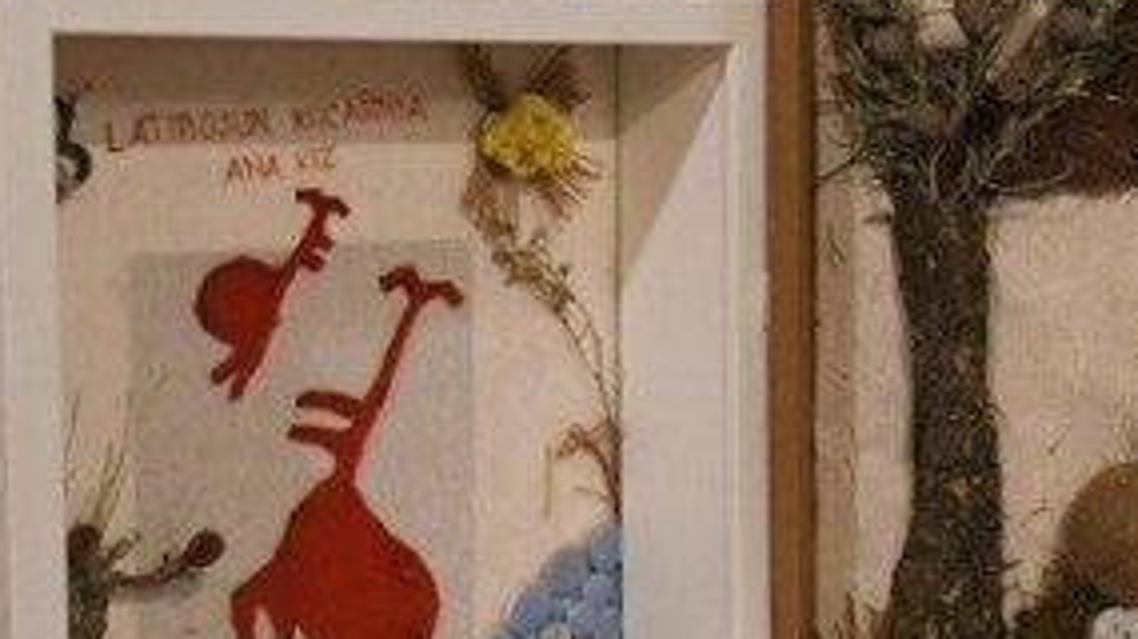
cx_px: 1422
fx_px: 3408
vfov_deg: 10.7
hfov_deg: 17.9
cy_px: 353
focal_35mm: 113
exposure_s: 1/100
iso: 2800
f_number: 3.5
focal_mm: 20
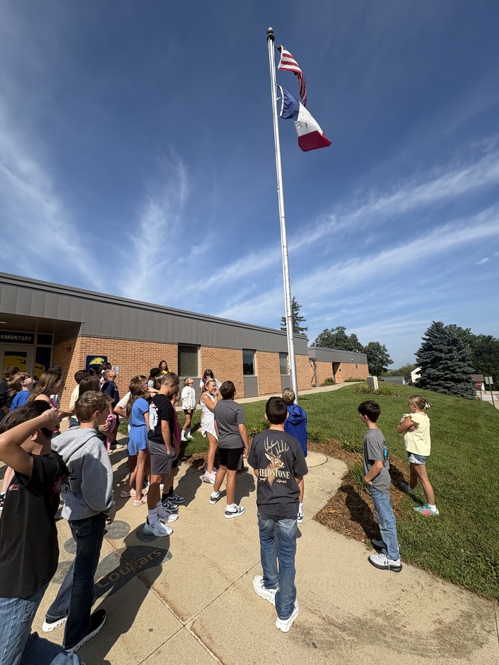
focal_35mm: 14
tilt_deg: +10.5
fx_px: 269
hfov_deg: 85.7
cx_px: 250
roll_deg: +2.1
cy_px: 332
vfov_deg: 102.1
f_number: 2.2
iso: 40
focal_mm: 2.22
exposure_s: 1/2083
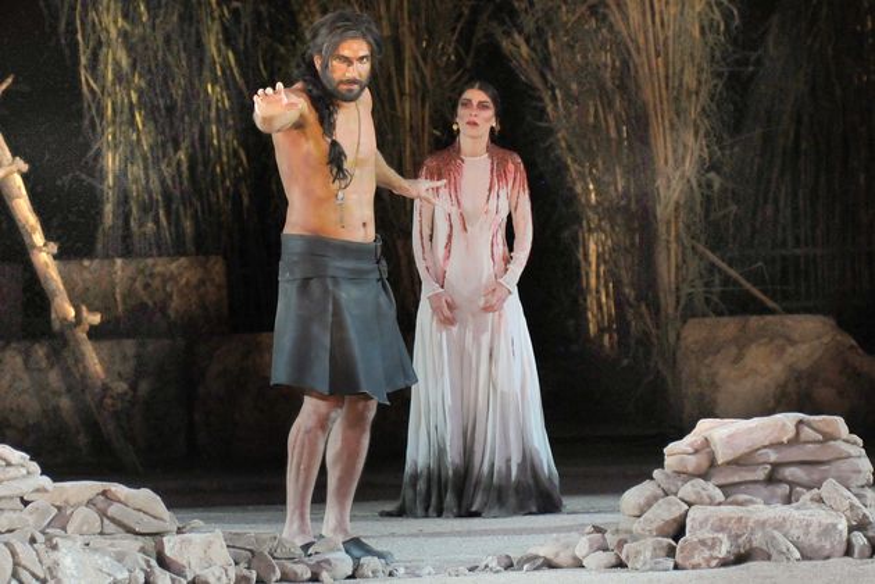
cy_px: 292
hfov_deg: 17.1
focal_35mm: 120
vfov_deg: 11.4
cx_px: 438
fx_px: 2916
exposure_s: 1/100
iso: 1600
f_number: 4
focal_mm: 80
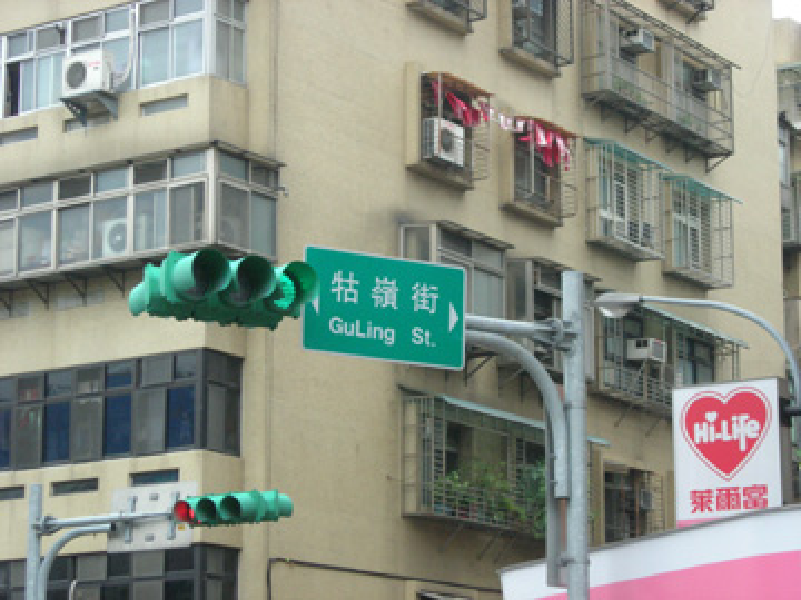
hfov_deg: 17.4
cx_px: 400
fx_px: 2615
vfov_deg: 13.1
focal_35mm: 113
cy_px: 300
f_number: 4.9
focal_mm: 23.4
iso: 400
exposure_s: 1/104
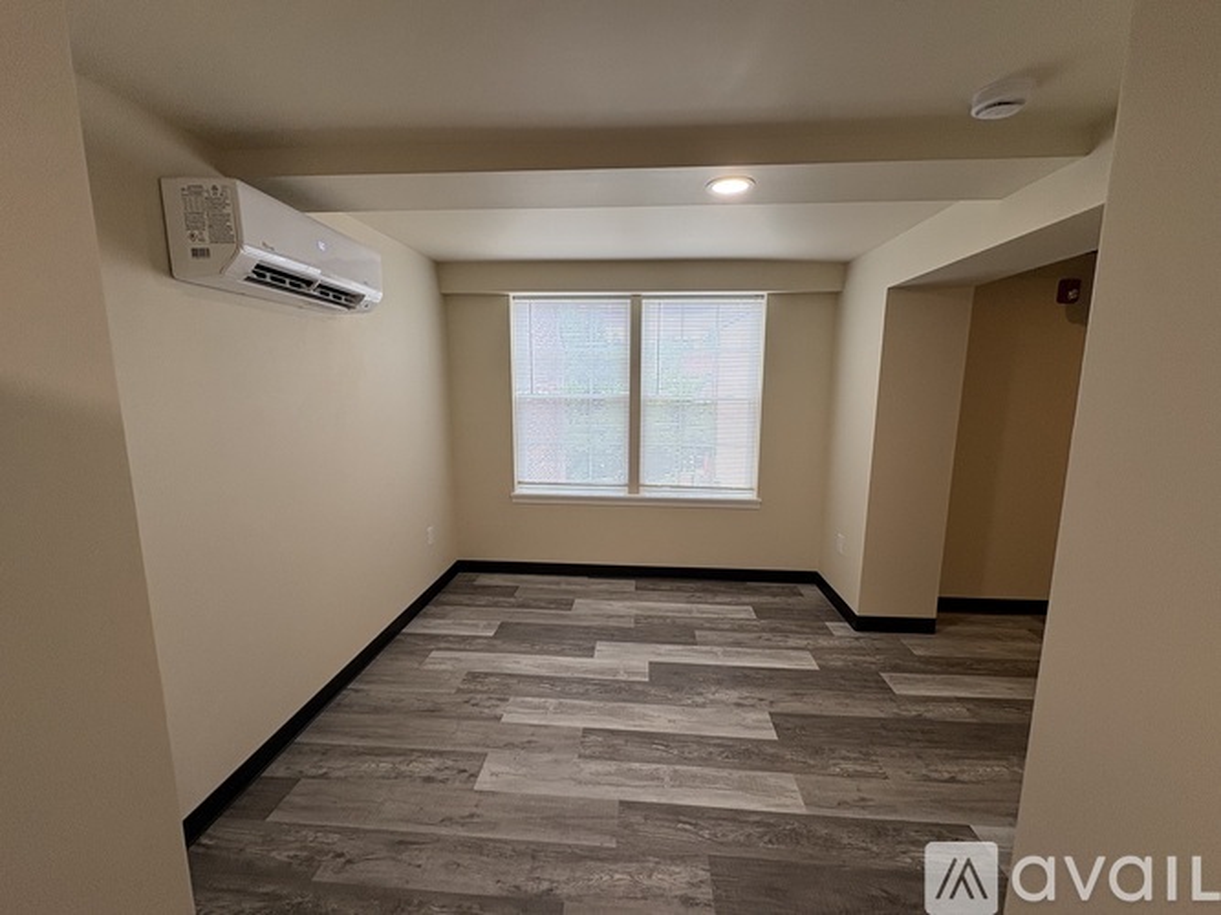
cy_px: 458
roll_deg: +0.7
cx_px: 610
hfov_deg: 102.1
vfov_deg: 85.7
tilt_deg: -7.6
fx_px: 494
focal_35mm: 14
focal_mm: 2.22
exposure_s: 1/120
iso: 80
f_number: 2.2
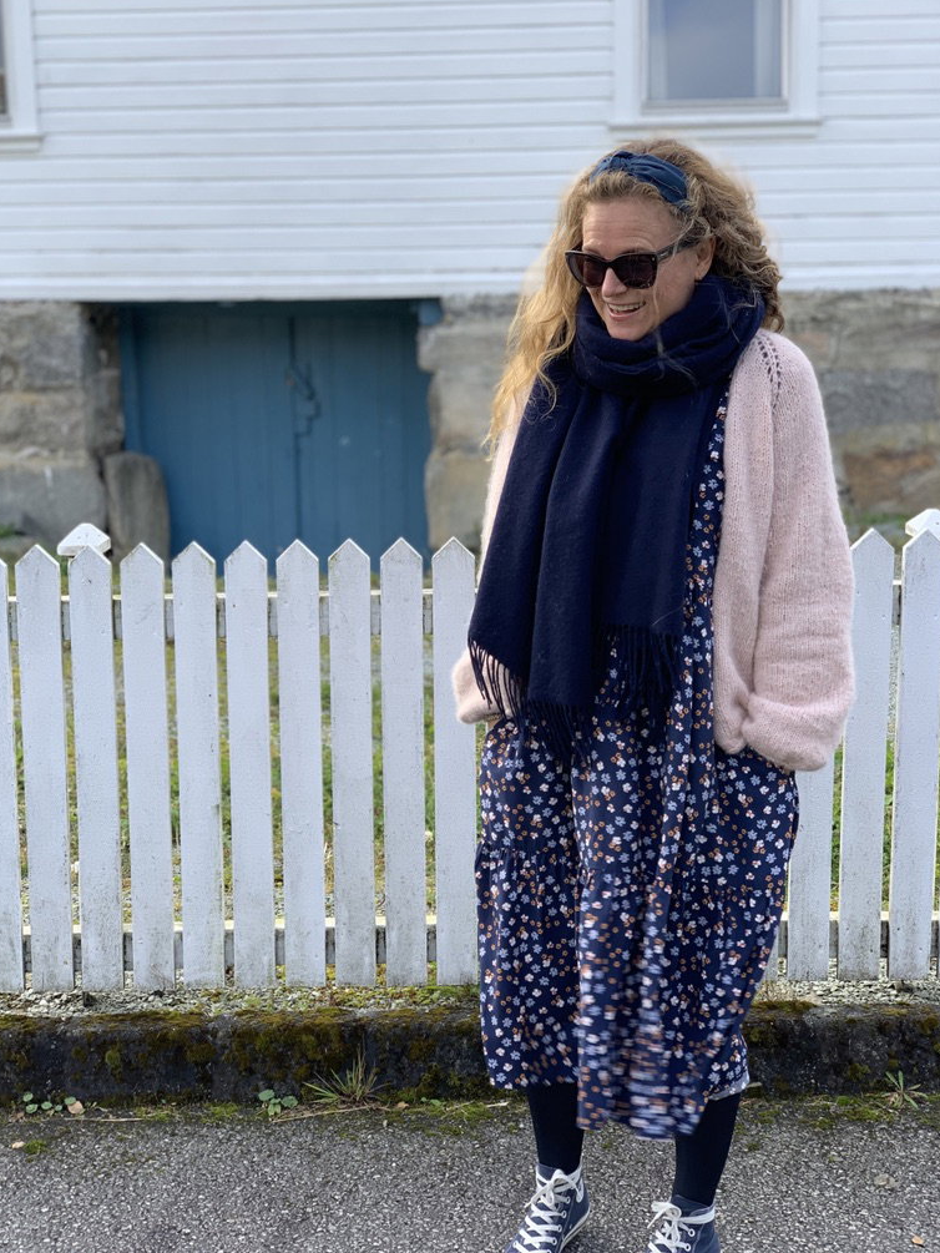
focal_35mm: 53
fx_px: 1919
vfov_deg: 36.2
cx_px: 470
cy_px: 625
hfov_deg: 27.5
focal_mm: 6
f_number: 2.4
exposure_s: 1/122
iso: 16
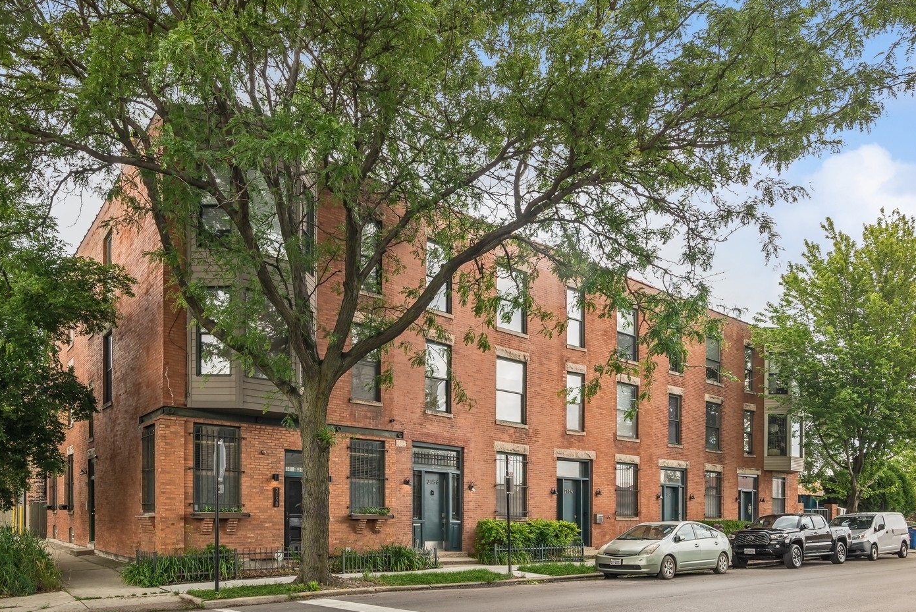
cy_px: 304
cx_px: 429
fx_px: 586
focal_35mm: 23
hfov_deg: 76.0
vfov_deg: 55.2
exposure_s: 1/50
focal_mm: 20
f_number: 8
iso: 200
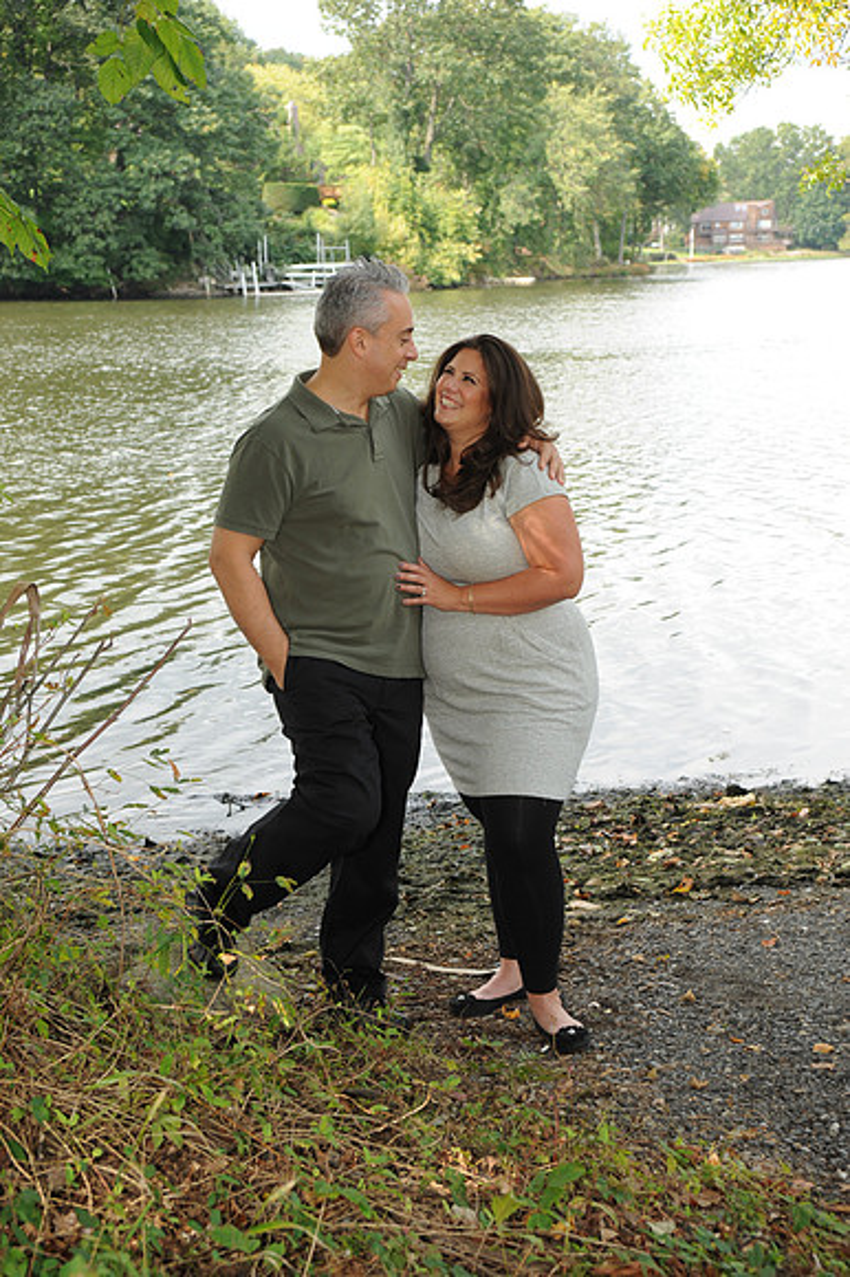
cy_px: 638
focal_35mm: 52
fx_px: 1844
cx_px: 425
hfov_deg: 26.0
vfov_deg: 38.2
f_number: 7.1
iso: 500
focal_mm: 52
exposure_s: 1/250
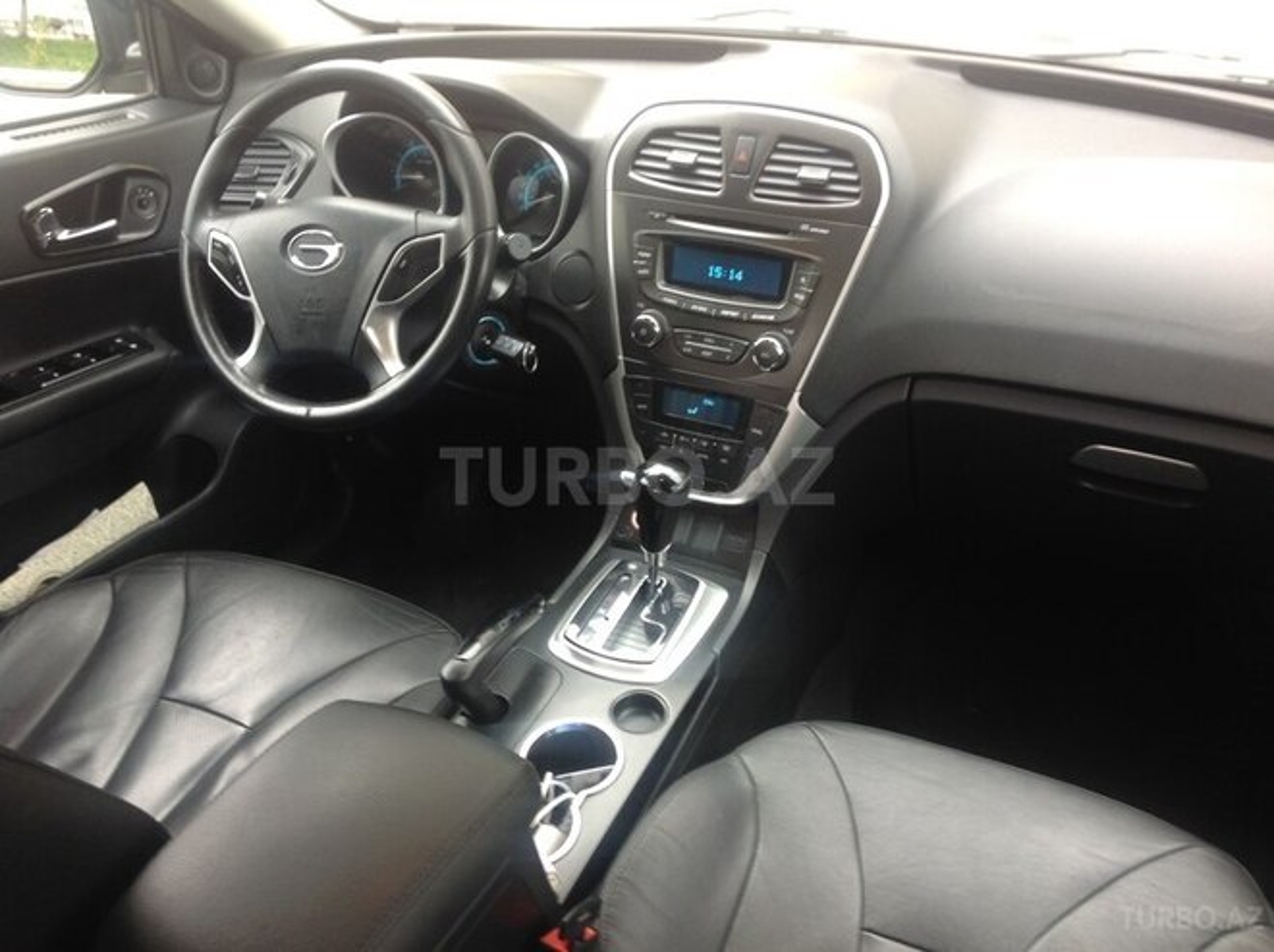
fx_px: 1286
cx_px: 637
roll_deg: -0.9
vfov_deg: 40.6
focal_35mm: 35
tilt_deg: -32.6
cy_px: 476
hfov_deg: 52.7
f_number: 2.4
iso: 50
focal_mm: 4.28
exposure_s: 1/15
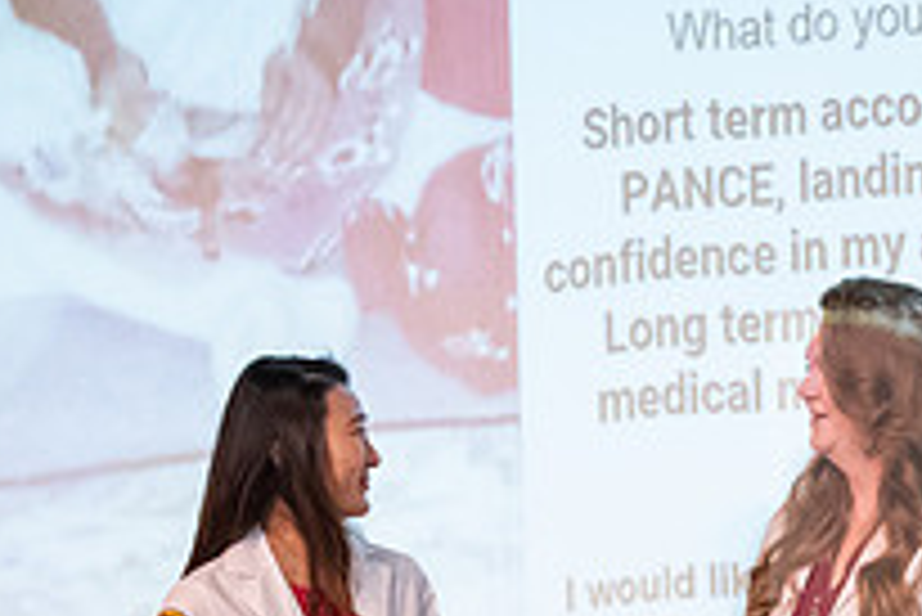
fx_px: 7407
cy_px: 852
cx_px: 634
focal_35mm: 289
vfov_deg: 4.7
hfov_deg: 7.1
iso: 4000
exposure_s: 1/200
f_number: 3.2
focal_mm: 102
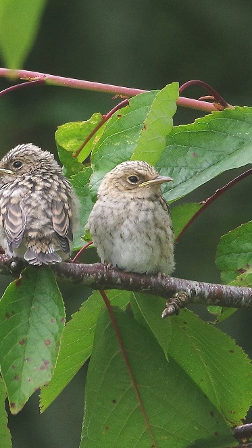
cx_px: 94
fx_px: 11248
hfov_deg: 1.3
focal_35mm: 947
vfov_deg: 2.3
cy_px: 224
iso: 1000
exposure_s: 1/500
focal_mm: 400
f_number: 6.3
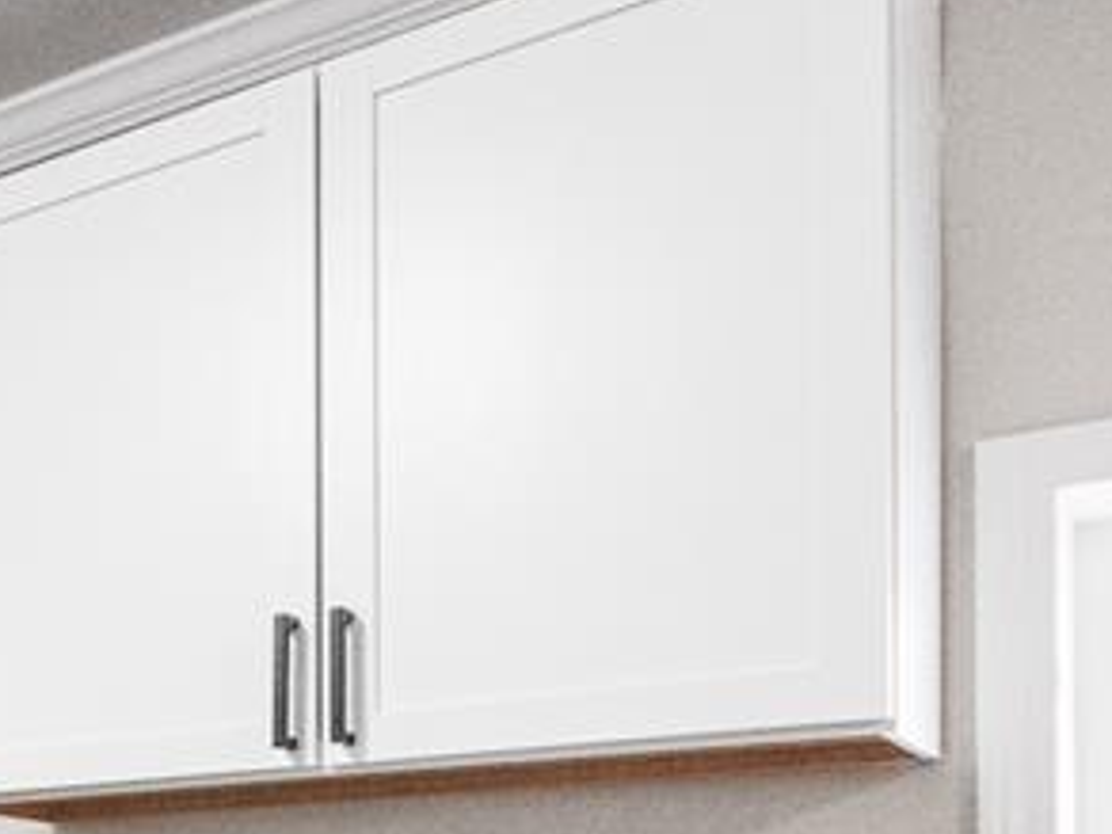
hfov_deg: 24.1
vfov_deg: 22.4
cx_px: -693
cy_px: 1192
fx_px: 1789
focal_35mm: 56
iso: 12800
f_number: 7.1
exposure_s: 1/160
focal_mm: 16.5
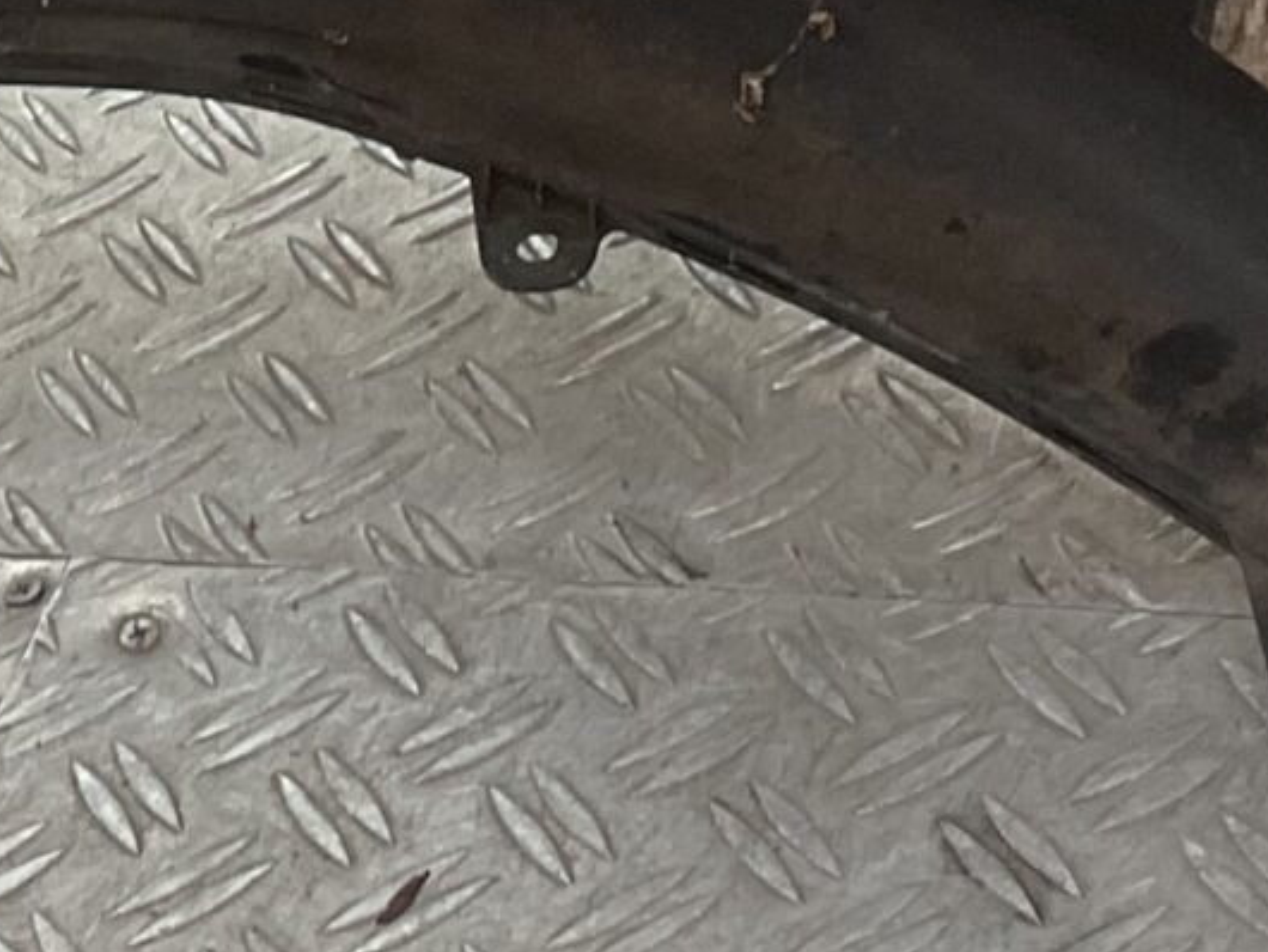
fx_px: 5131
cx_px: 194
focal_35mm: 140
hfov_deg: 14.0
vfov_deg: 10.2
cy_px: -567
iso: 32
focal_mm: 3
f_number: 1.8
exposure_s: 1/100
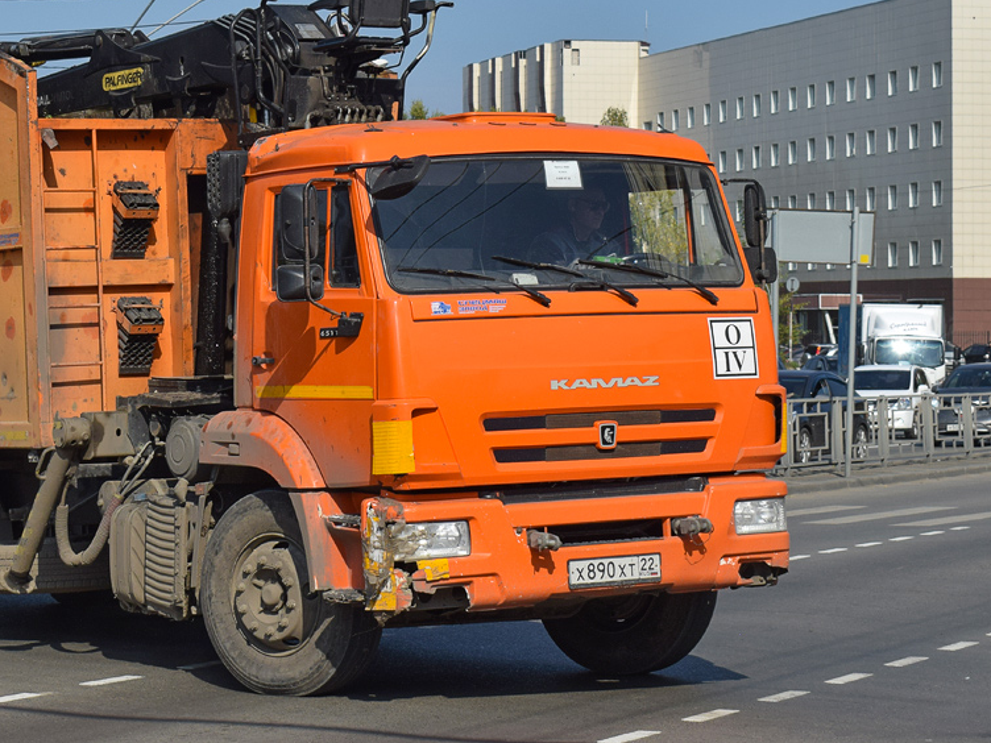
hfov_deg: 21.2
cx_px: 283
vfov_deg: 16.0
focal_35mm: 92
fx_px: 2634
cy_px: 249
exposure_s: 1/1250
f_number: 7.1
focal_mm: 40
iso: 200
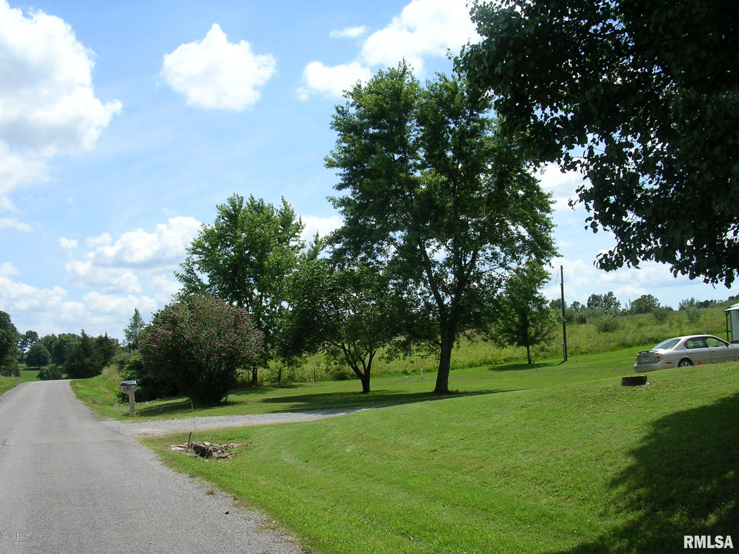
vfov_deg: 37.7
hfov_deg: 49.0
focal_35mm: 38
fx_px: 811
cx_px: 370
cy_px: 277
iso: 50
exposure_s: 1/333
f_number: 5.6
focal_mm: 5.8
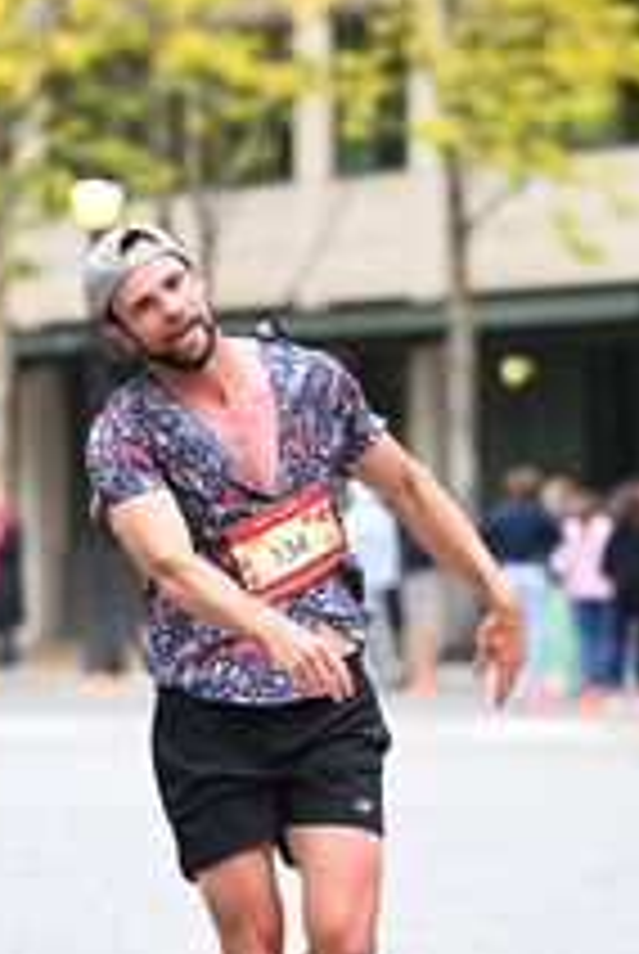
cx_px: 254
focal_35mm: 298
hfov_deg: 4.6
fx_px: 7908
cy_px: 639
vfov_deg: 6.9
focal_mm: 115
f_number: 2.8
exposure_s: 1/1600
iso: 1250
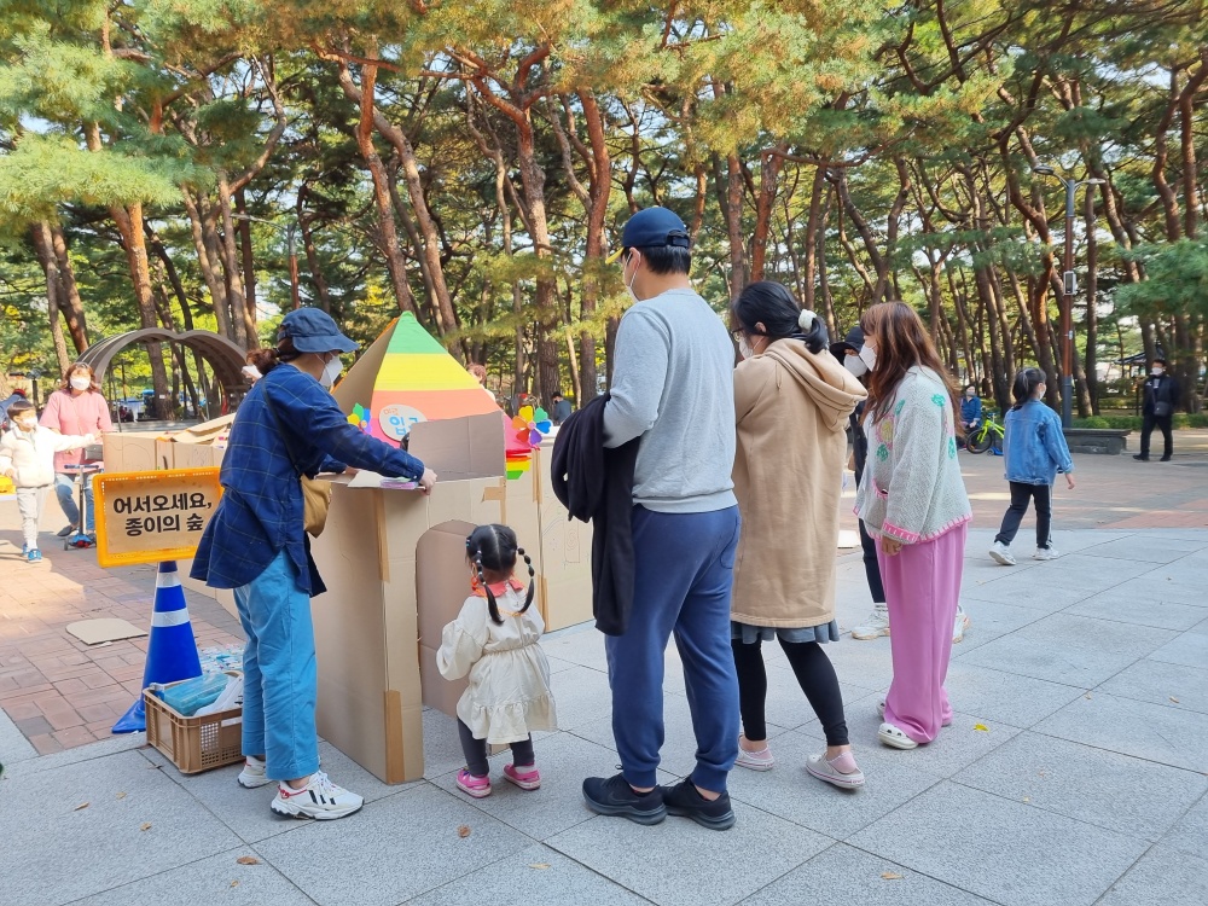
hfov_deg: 67.3
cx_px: 604
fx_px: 907
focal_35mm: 26
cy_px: 453
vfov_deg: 53.1
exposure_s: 1/333
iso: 50
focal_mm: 5.4
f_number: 1.8
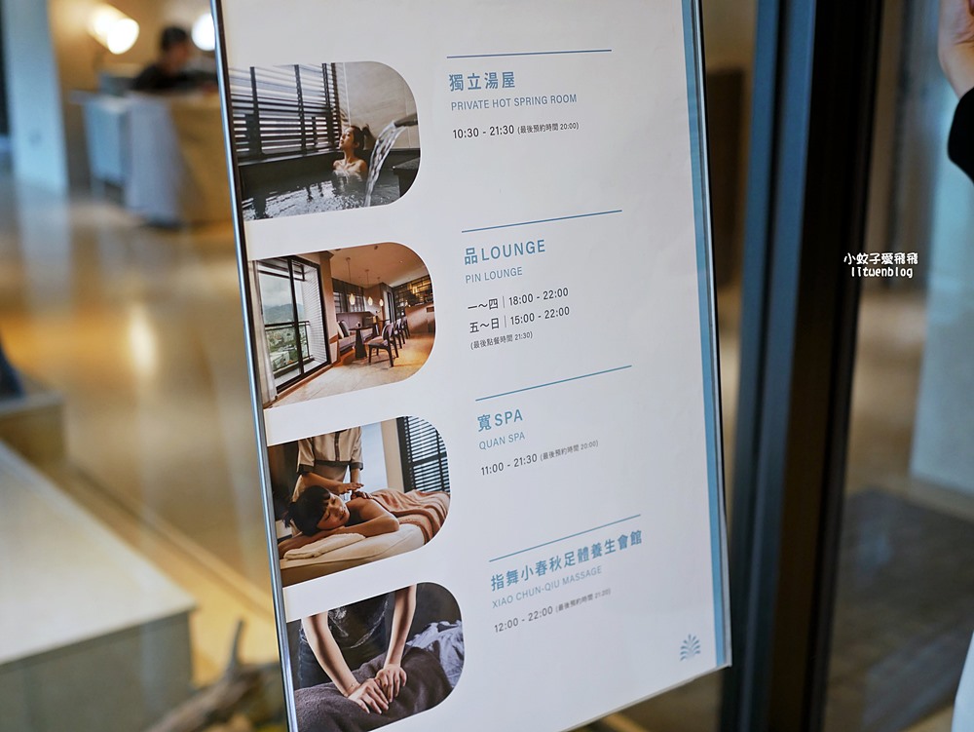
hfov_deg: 38.2
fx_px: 1408
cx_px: 487
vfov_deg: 29.1
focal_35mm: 50
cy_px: 366
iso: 320
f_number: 1.8
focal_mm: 25
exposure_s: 1/60
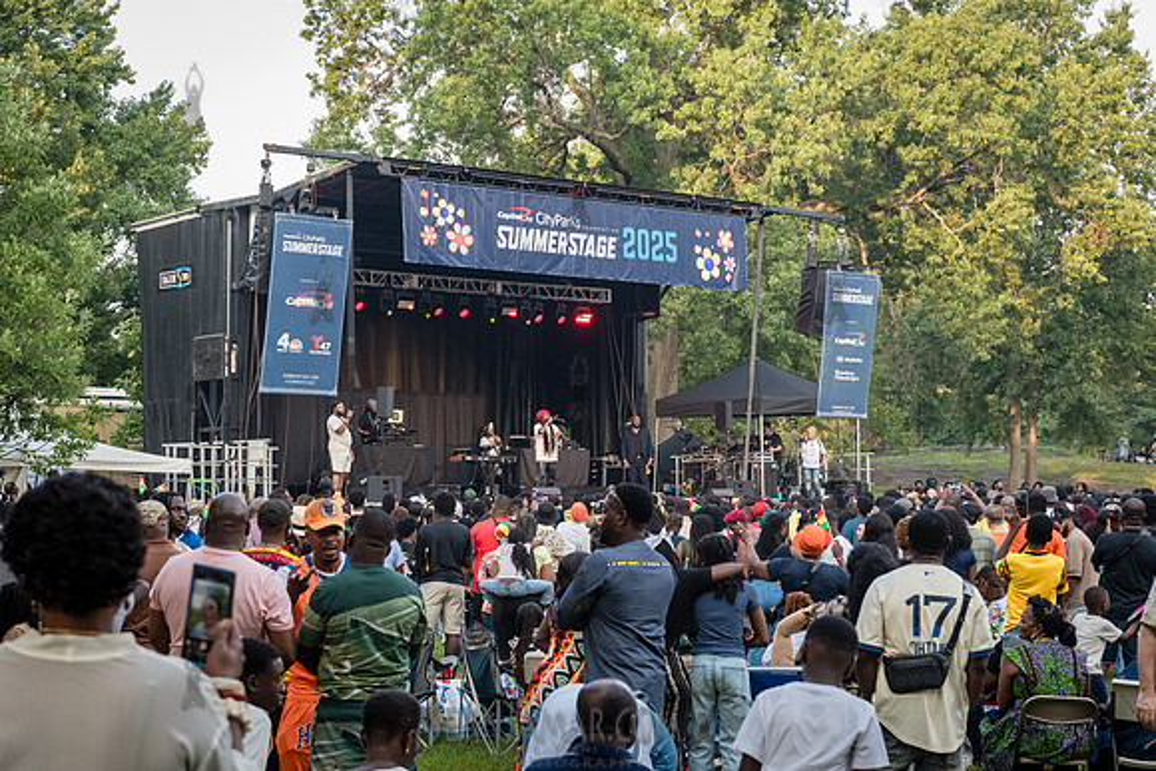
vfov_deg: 19.8
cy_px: 418
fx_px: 2213
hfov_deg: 29.3
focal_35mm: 69
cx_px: 569
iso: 2000
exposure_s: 1/500
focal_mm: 58
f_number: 4.5
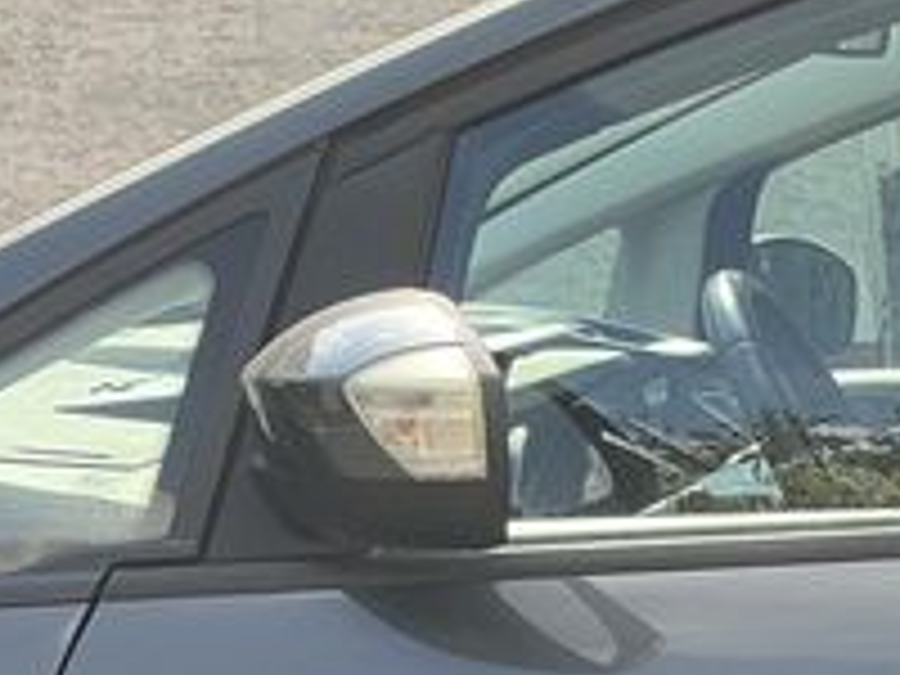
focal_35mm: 112
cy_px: 860
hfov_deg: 15.3
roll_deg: +0.0
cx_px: 1602
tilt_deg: -12.3
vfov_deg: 12.8
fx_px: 2912
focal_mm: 3
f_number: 1.8
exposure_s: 1/454
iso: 25
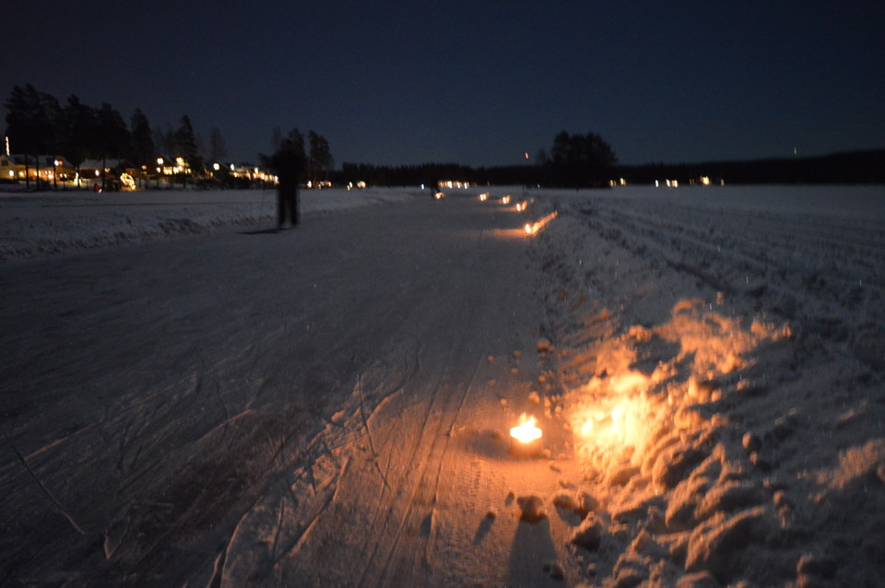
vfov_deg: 39.9
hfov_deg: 57.3
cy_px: 294
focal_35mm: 33
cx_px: 442
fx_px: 810
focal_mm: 22
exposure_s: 1/2
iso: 3200
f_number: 3.8
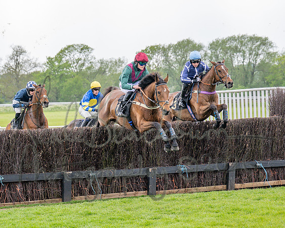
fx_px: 1647
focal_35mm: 195
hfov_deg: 9.9
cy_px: 130
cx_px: 174
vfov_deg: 7.9
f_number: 4
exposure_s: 1/1000
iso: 400
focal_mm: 87
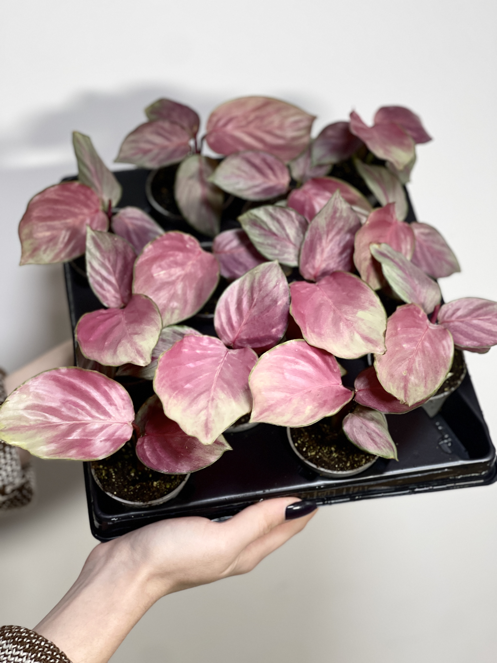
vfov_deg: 30.3
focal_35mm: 64
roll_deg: -0.4
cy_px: 332
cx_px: 248
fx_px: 1225
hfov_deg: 22.9
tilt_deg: -19.2
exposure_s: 1/100
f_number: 2.2
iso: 160
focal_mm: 7.5
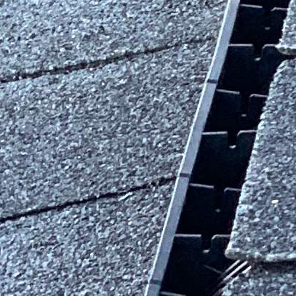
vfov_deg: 3.7
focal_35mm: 455
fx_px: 4402
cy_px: -729
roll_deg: -1.3
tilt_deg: -13.7
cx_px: 624
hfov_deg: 3.8
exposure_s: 1/122
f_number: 2.4
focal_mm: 6
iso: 64
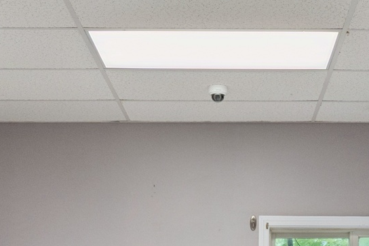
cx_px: 230
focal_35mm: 79
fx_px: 810
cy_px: 278
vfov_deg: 16.7
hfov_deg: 25.6
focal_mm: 14
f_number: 13
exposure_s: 1/10
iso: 400
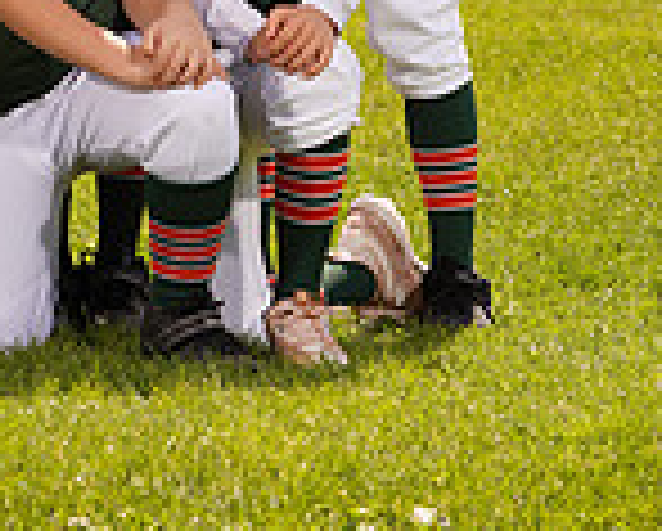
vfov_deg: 4.2
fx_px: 7259
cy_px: -331
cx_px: -347
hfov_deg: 5.2
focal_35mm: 370
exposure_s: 1/160
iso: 80
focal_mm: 100
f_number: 9
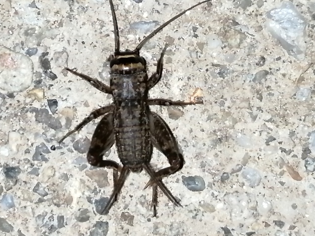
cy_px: 84
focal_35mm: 140
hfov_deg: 14.1
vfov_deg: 10.6
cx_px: 139
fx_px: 1273
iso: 125
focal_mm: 3.46
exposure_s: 1/60
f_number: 1.8
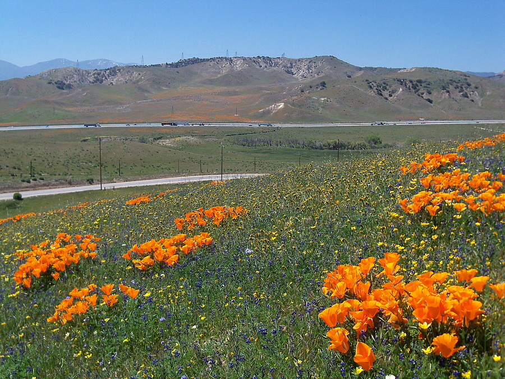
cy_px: 190
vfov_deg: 34.3
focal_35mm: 42
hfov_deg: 44.8
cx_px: 252
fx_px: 613
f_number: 3.7
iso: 64
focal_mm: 7.5
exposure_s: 1/640
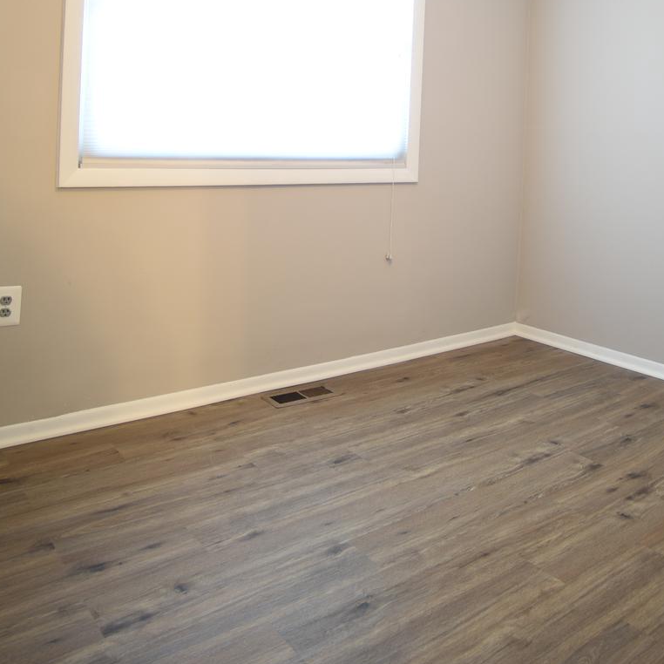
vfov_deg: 48.4
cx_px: 425
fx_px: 694
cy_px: 139
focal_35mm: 32
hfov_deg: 50.5
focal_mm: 14
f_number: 2.8
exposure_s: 1/3
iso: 100
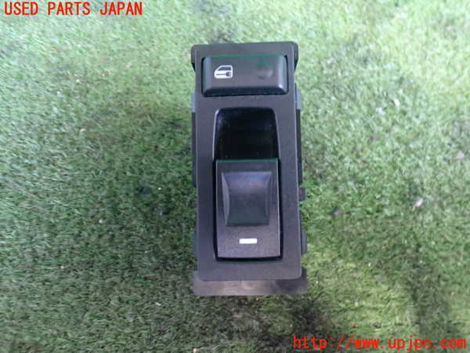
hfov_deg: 60.0
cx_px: 235
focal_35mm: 30
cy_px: 176
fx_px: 407
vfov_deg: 46.8
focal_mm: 5.4
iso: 800
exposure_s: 1/20
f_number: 2.3
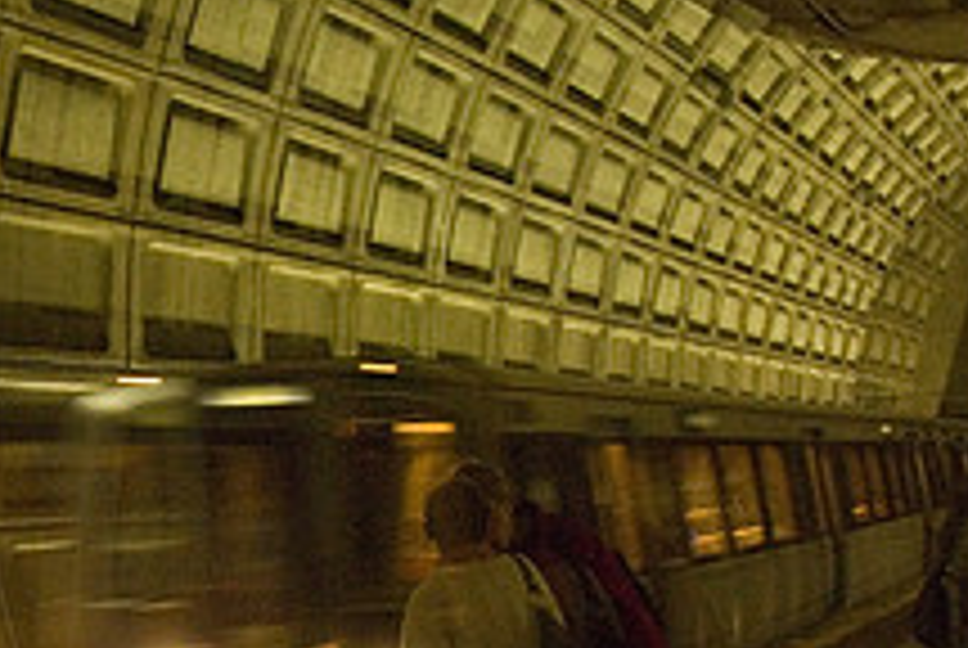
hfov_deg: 25.8
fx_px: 1966
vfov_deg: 18.5
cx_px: -77
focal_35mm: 73
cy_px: 562
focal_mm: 18
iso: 1600
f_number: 4.5
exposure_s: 1/25
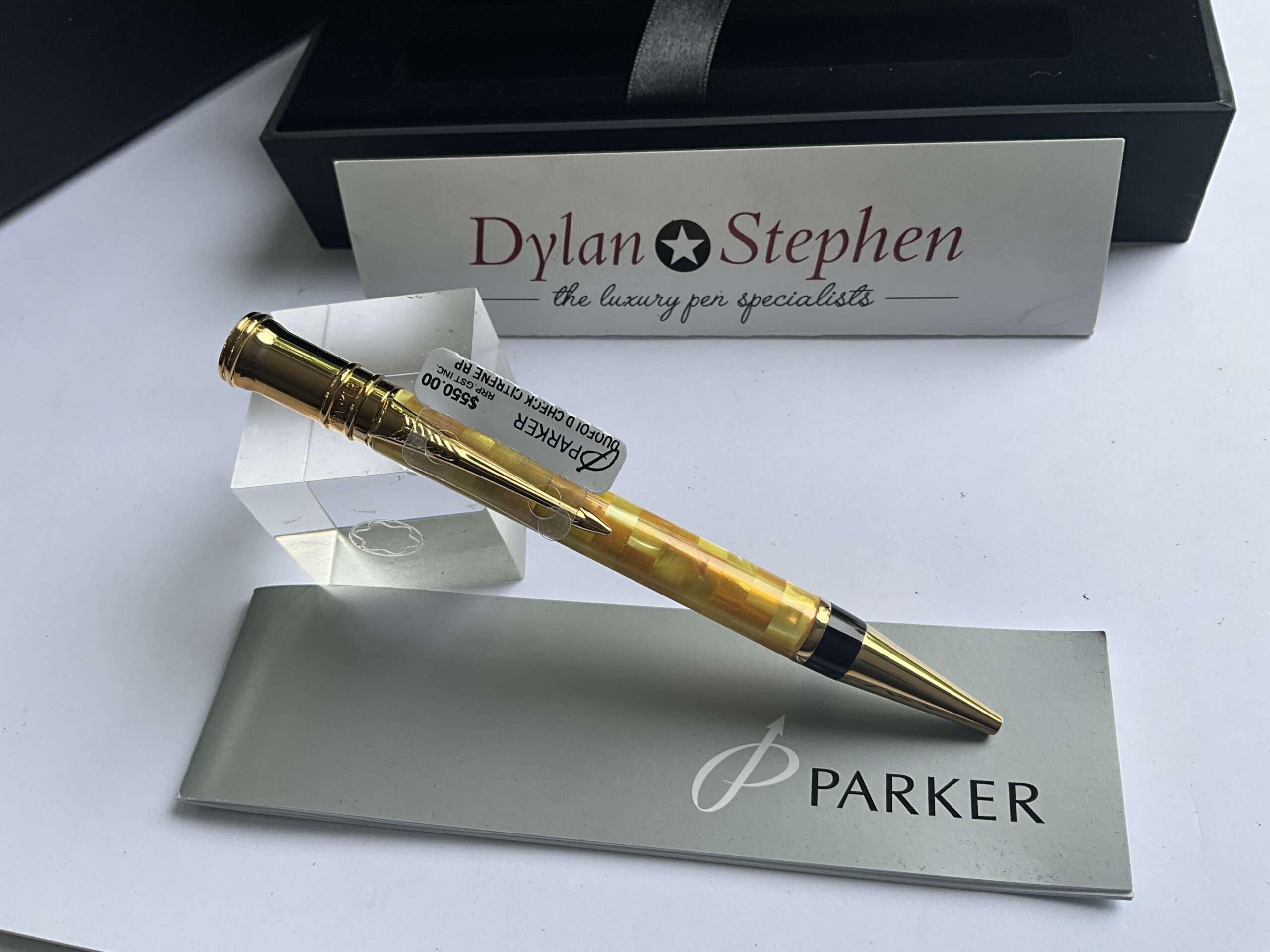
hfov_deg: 61.7
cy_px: 476
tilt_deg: -56.4
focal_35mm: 29
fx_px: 1064
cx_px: 635
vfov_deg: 48.2
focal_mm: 3
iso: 25
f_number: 1.8
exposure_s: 1/273
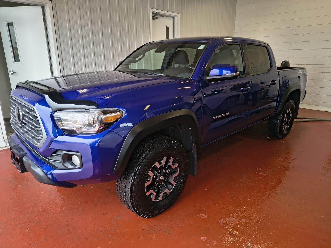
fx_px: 229
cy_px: 124
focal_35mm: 24
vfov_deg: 56.8
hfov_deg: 71.6
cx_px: 166
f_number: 1.8
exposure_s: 1/143
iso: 100
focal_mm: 5.56
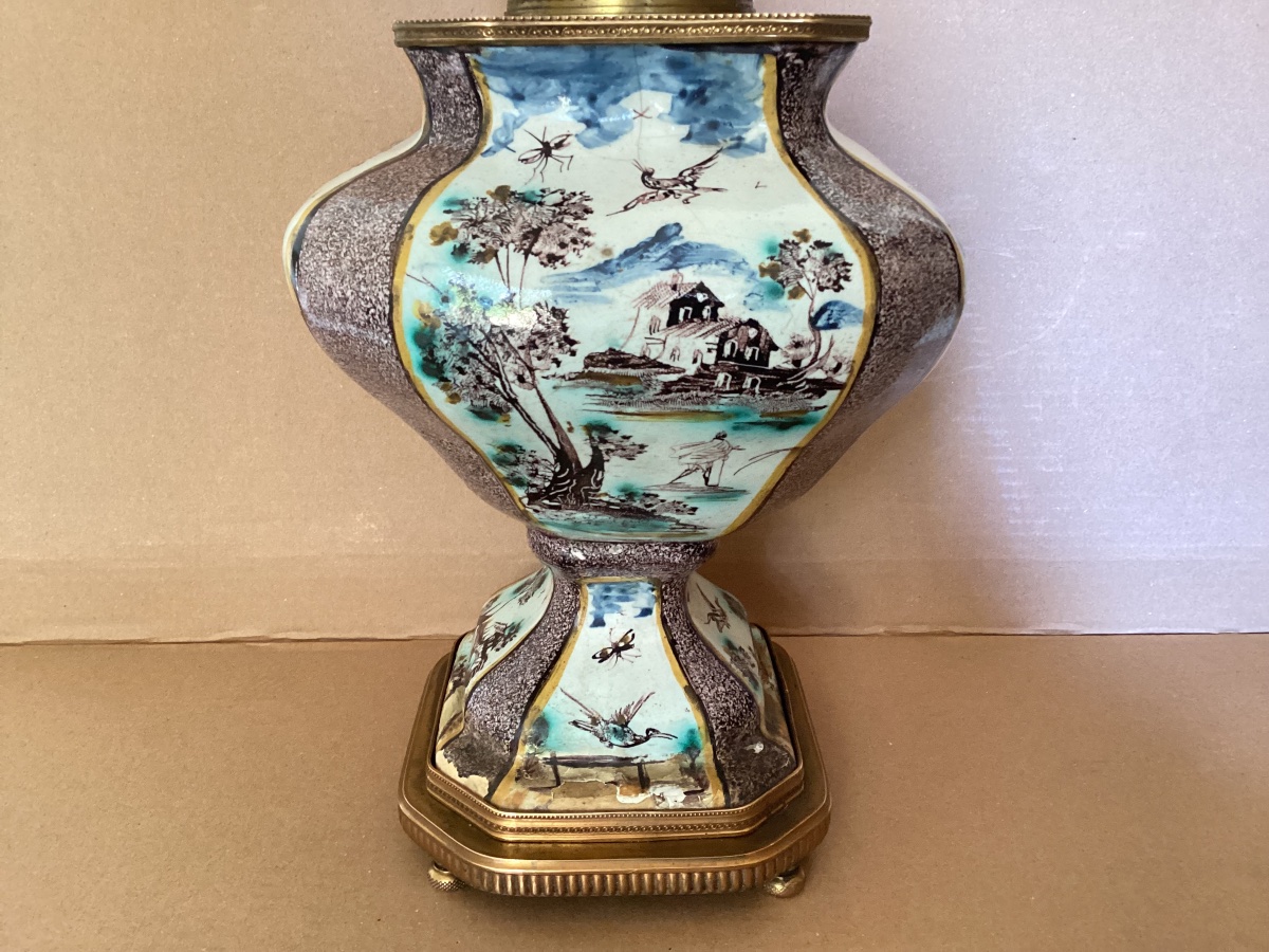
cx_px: 634
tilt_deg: -18.7
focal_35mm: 31
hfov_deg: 58.4
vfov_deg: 45.4
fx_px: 1136
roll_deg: -2.0
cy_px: 476
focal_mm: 3.3
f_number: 2.4
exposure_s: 1/33
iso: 400
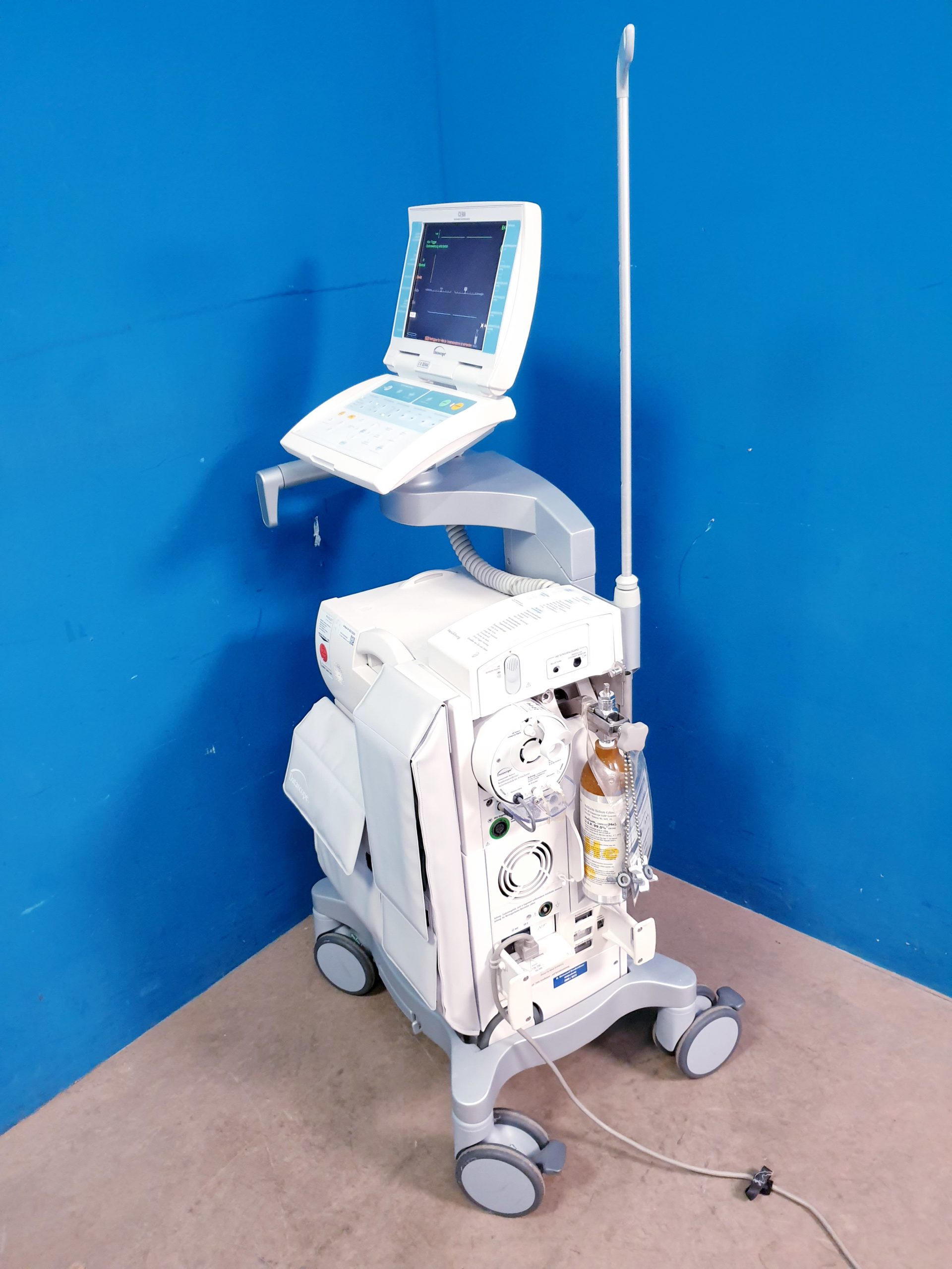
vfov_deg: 67.3
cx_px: 476
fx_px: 953
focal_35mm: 26
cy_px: 634
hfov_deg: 53.1
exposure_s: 1/50
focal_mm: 4.3
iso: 250
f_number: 1.5
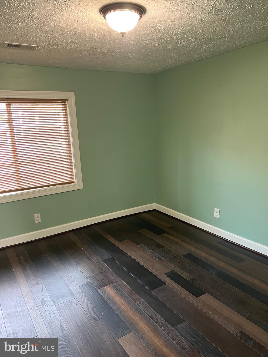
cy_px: 178
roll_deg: +3.3
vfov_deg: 67.3
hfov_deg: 53.1
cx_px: 134
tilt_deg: -13.3
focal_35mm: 26
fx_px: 268
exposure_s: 1/60
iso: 250
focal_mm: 5.7
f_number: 1.5
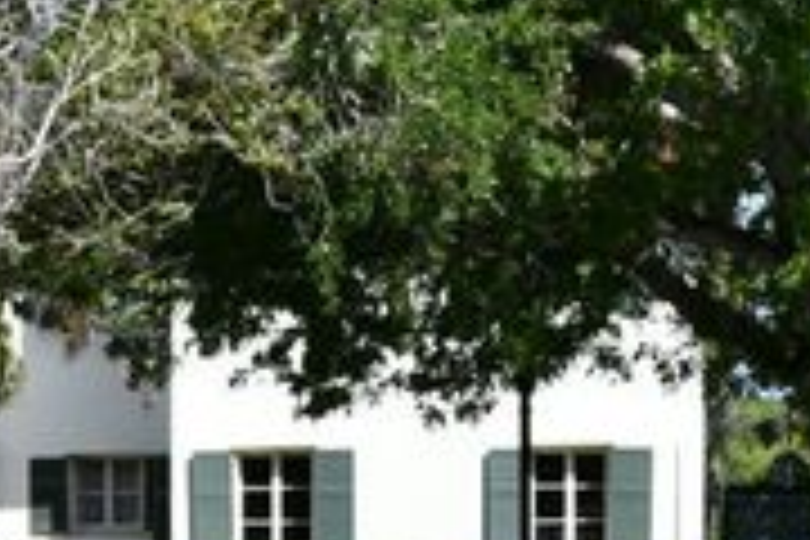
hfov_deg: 11.7
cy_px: 774
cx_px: -274
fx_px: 3847
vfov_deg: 7.9
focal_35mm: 171
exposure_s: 1/250
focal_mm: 24
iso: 125
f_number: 8
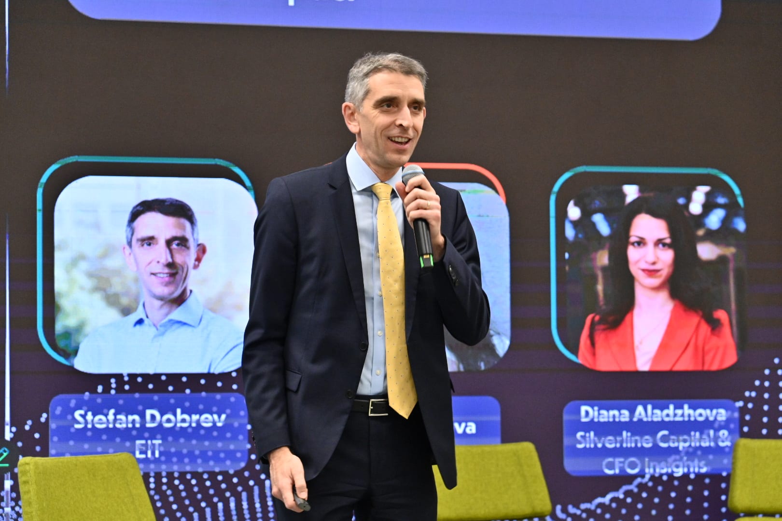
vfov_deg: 13.0
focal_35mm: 105
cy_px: 260
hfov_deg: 19.5
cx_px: 391
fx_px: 2281
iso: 4000
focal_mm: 105
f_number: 5
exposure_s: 1/160
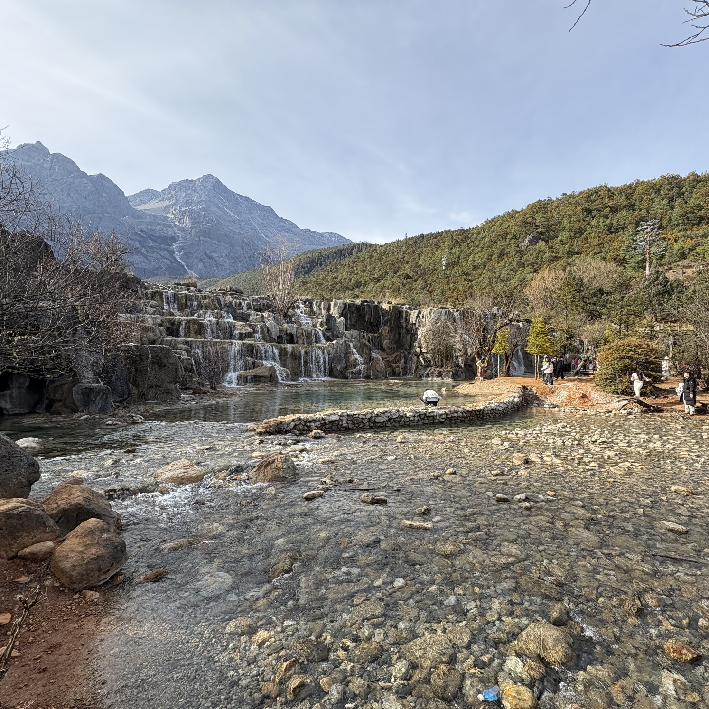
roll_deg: -0.3
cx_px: 387
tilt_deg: +0.1
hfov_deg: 83.8
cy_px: 364
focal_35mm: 17
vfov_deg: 83.9
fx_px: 394
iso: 64
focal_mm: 2.22
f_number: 2.2
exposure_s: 1/600
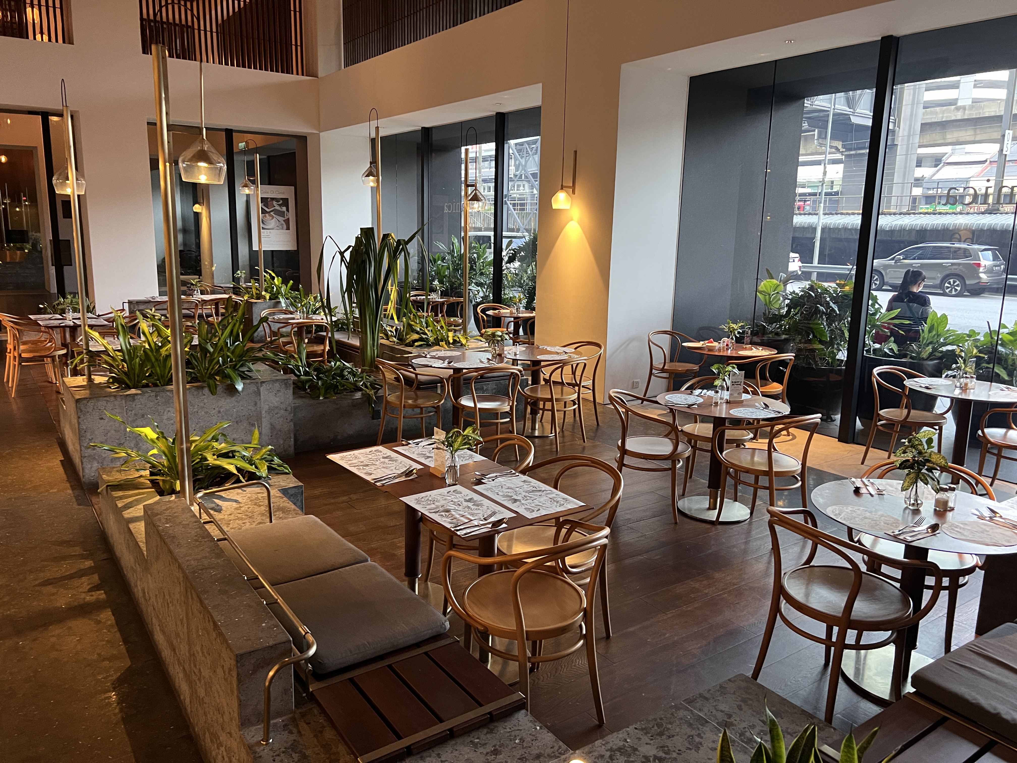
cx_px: 508
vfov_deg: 53.1
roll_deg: -1.2
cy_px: 382
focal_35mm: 26
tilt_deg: -11.8
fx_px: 764
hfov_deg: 67.3
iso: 320
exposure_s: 1/50
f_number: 1.5
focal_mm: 5.7
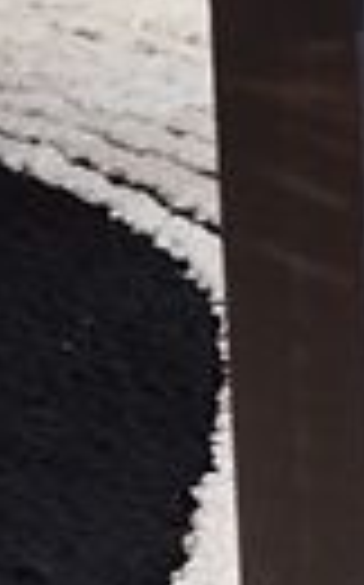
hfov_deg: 6.7
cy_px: 495
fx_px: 3118
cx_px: 328
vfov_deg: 10.7
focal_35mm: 196
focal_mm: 5.31
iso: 400
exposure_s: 1/33
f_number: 1.7
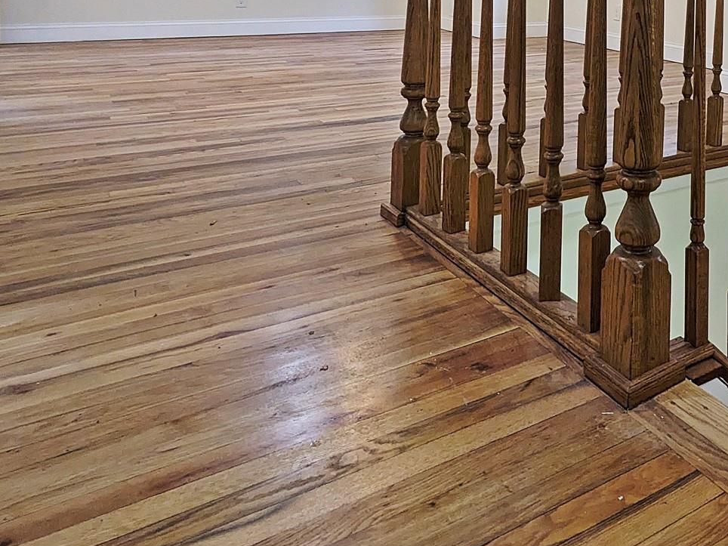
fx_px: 715
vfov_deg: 36.5
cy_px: -27
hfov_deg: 49.6
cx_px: 616
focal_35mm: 34
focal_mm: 2.22
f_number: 2.2
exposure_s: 1/30
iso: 242
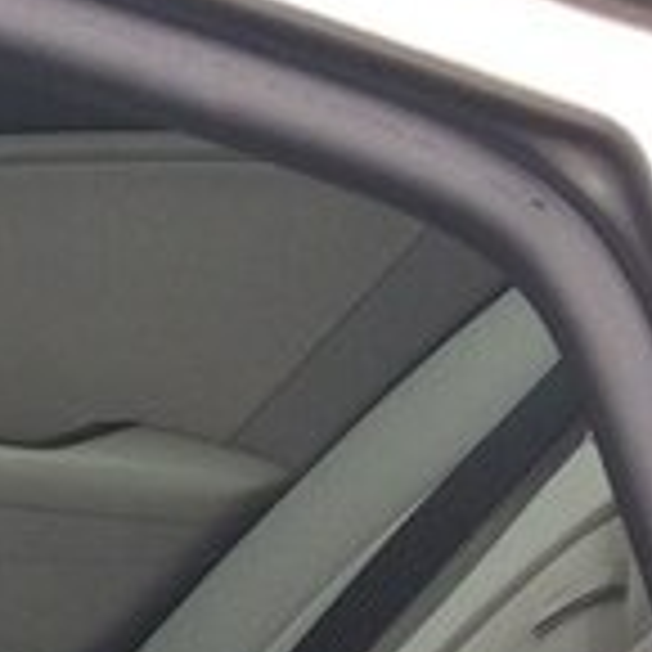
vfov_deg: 13.8
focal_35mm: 117
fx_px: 2493
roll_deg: -3.9
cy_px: 1041
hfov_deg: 13.2
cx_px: -580
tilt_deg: -34.2
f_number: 2.2
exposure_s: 1/100
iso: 64
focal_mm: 4.15
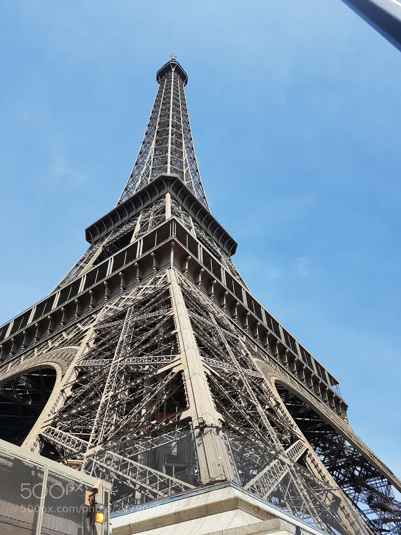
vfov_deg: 67.3
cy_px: 268
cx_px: 200
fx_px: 402
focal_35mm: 26
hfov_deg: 53.1
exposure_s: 1/2080
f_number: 1.7
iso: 50
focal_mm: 4.2
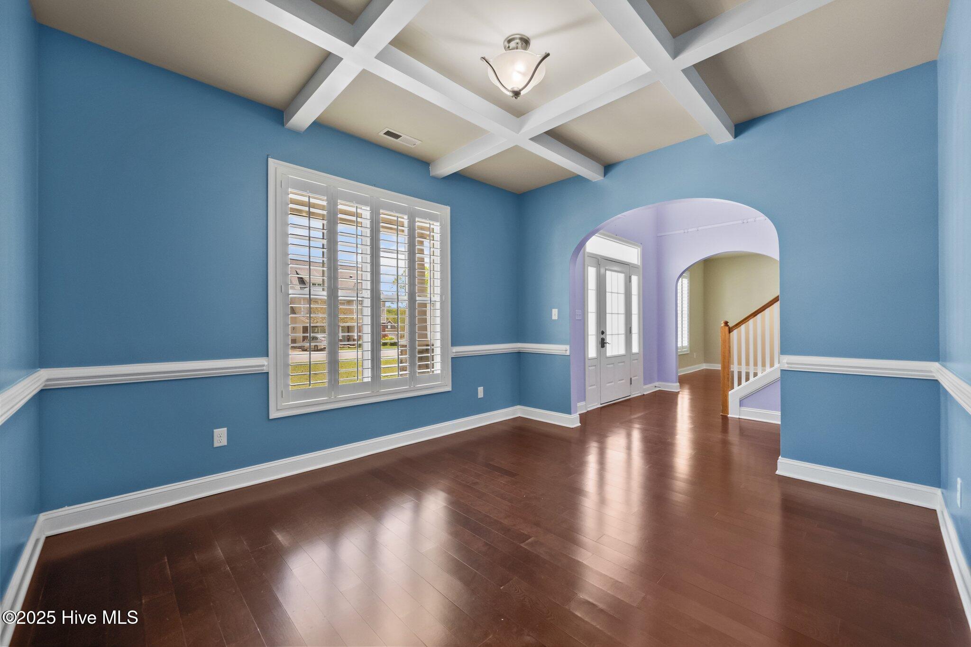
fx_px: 378
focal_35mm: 14
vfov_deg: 81.2
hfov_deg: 104.3
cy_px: 324
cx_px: 486
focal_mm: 14
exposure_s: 1/8
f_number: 7.1
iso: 640
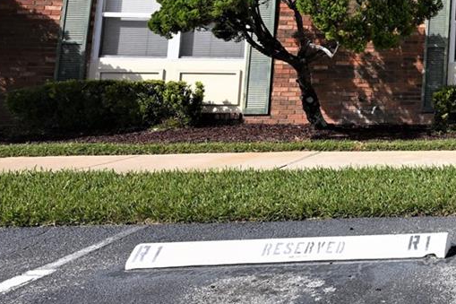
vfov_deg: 28.0
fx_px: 577
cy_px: 11
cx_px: 675
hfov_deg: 28.7
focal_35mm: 46
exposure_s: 1/200
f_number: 11
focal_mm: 14.5
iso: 100
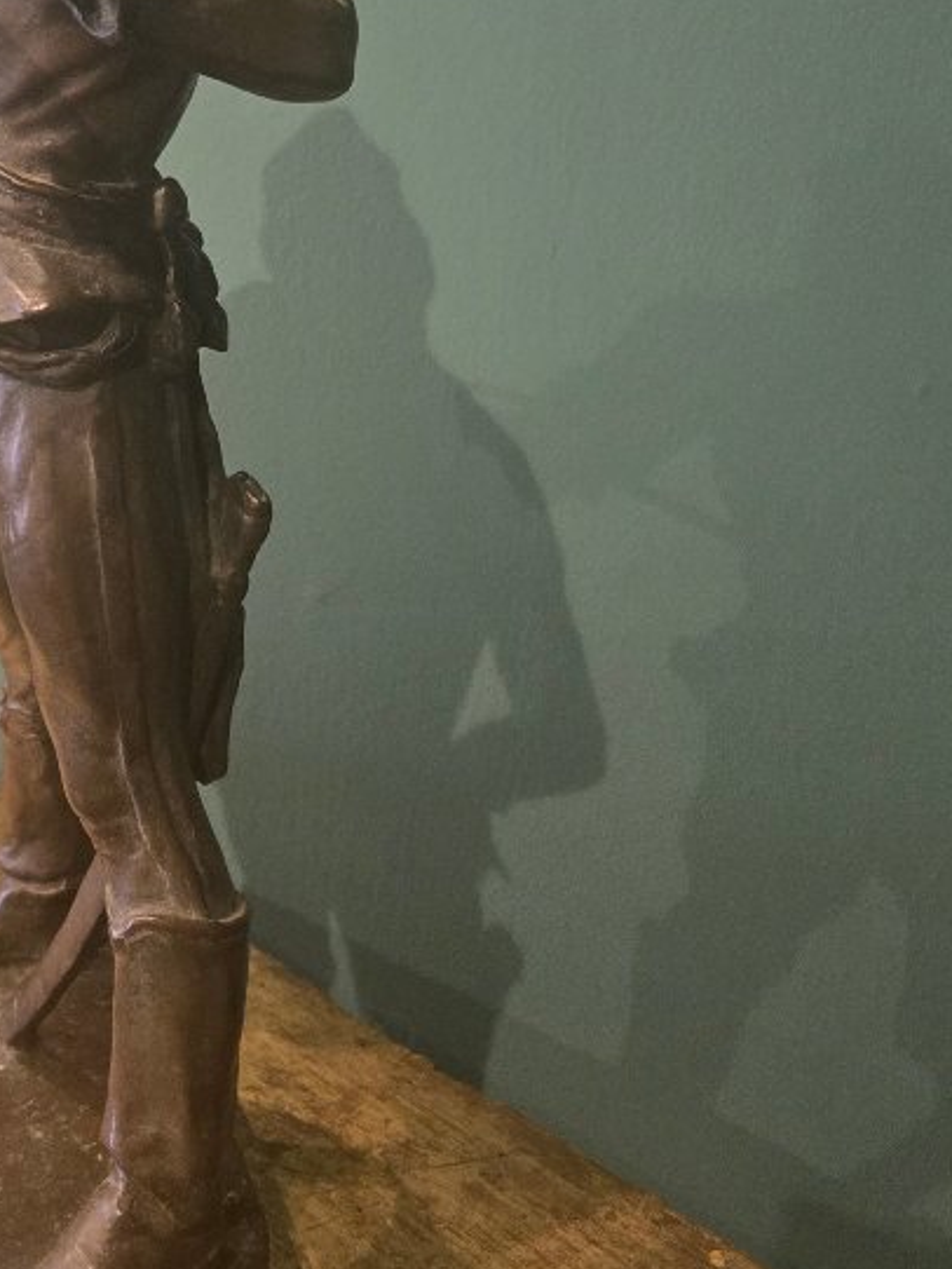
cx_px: 176
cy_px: 293
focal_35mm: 51
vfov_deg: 36.5
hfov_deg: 27.9
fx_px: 1869
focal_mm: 5.4
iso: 640
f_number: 1.8
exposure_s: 1/100
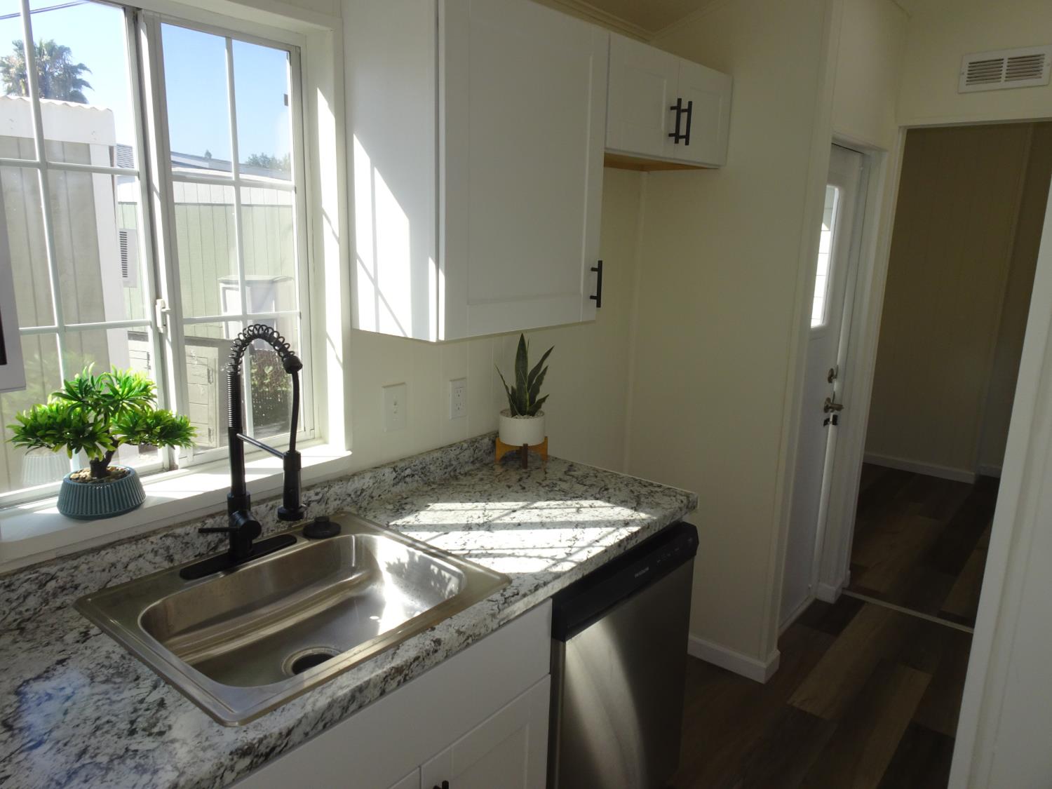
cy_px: 394
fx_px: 729
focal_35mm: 24
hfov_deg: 71.6
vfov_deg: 56.8
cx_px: 526
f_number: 3.5
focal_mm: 4.1
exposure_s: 1/80
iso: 80
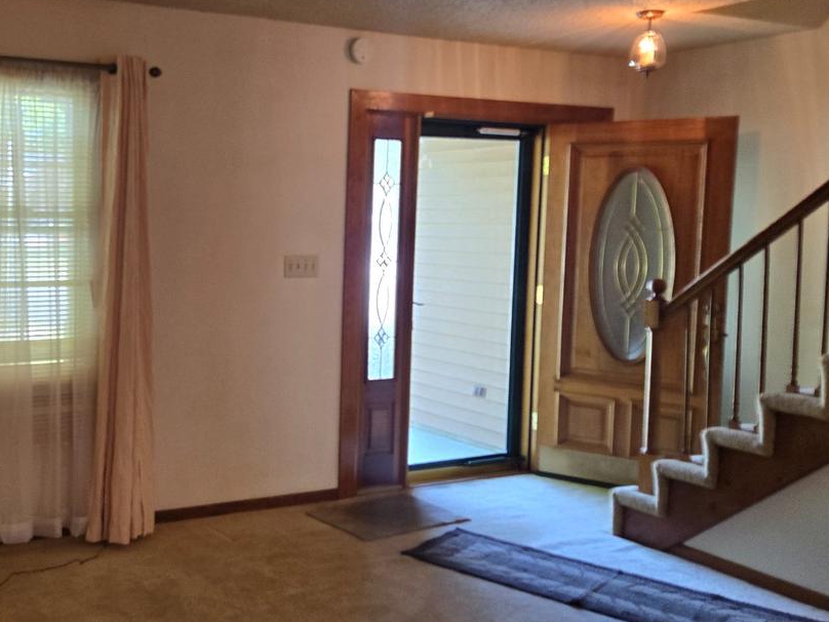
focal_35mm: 41
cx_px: 209
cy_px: 279
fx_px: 982
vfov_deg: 35.1
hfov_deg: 44.3
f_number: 1.8
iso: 200
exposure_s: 1/120
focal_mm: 5.4
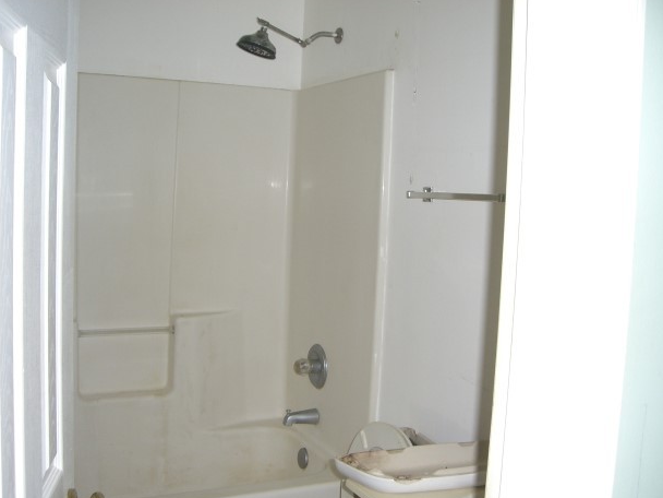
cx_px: 342
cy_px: 258
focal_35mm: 40
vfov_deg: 36.0
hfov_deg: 46.8
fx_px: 766
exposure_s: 1/60
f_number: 2.7
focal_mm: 6.2
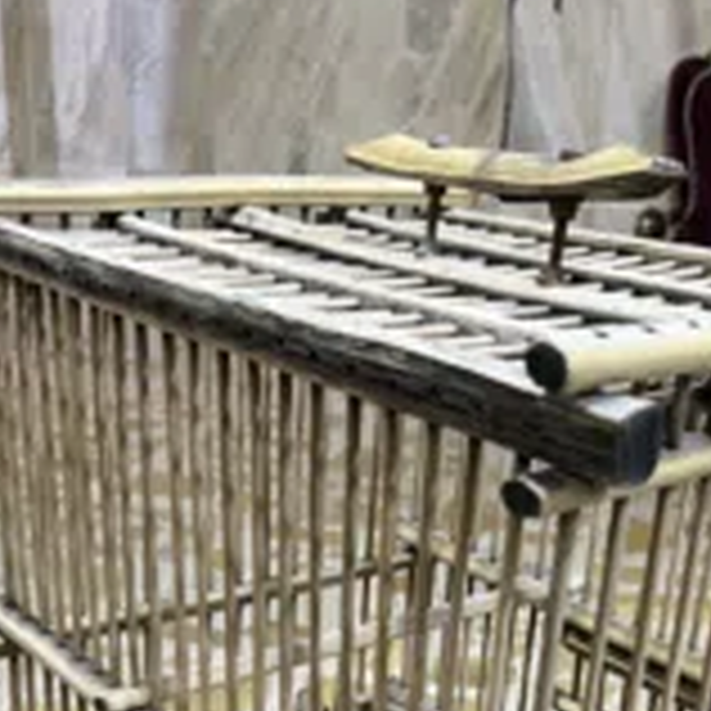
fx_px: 1348
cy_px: 711
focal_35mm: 58
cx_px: 477
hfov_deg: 29.3
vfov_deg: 27.8
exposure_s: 1/60
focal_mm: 5.7
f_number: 1.5
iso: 400
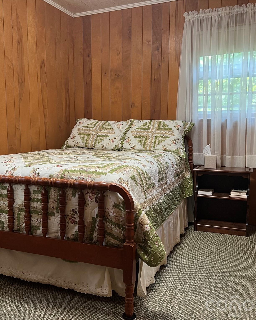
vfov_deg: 52.8
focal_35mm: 34
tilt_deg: -5.9
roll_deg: +0.4
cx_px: 117
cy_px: 160
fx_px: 322
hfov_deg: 43.3
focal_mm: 5.7
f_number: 1.5
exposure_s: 1/60
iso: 320
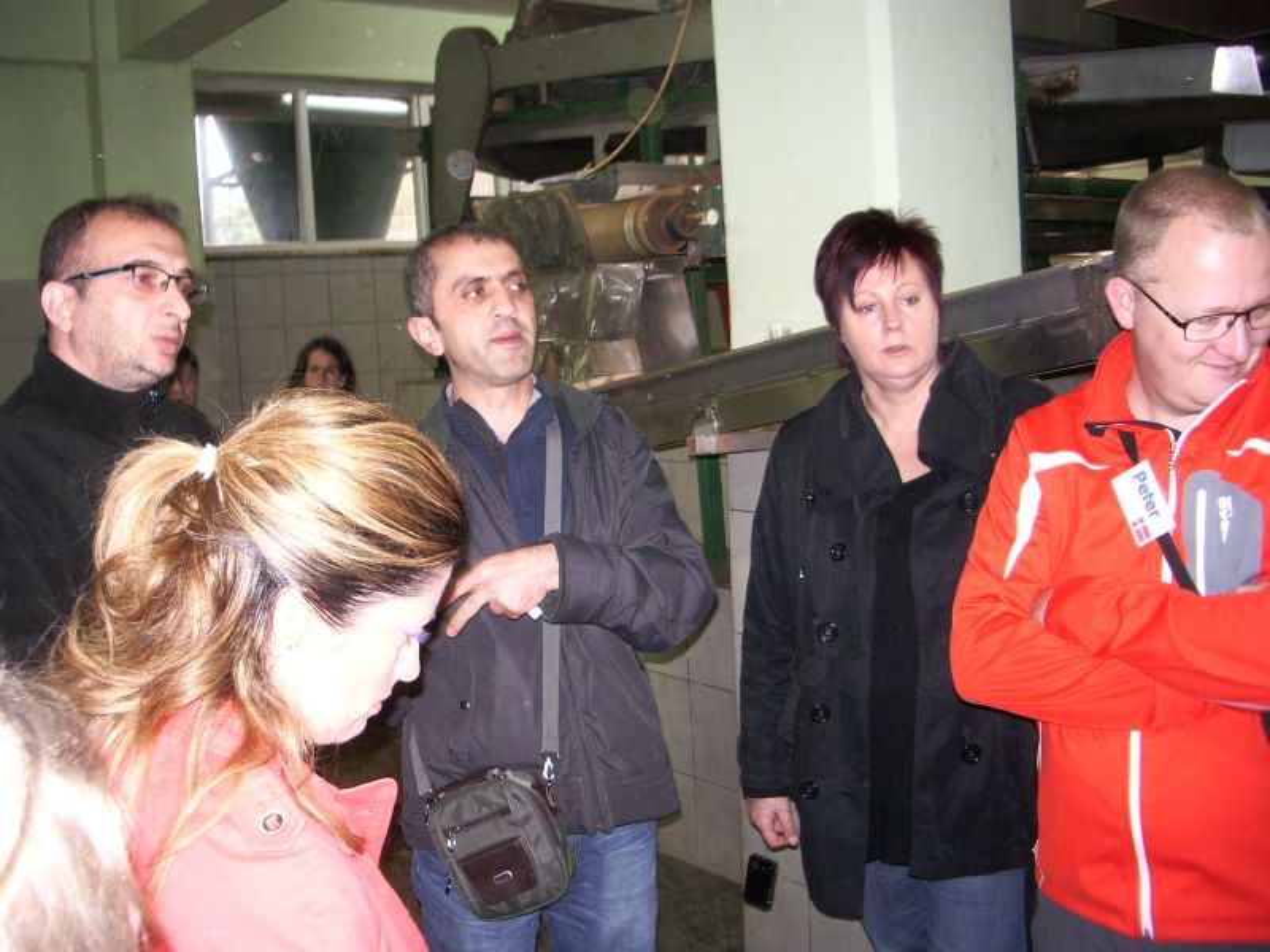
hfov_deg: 52.6
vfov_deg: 40.7
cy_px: 476
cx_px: 635
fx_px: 1284
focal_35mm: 35
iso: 200
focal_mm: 5.8
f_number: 2.6
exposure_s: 1/15
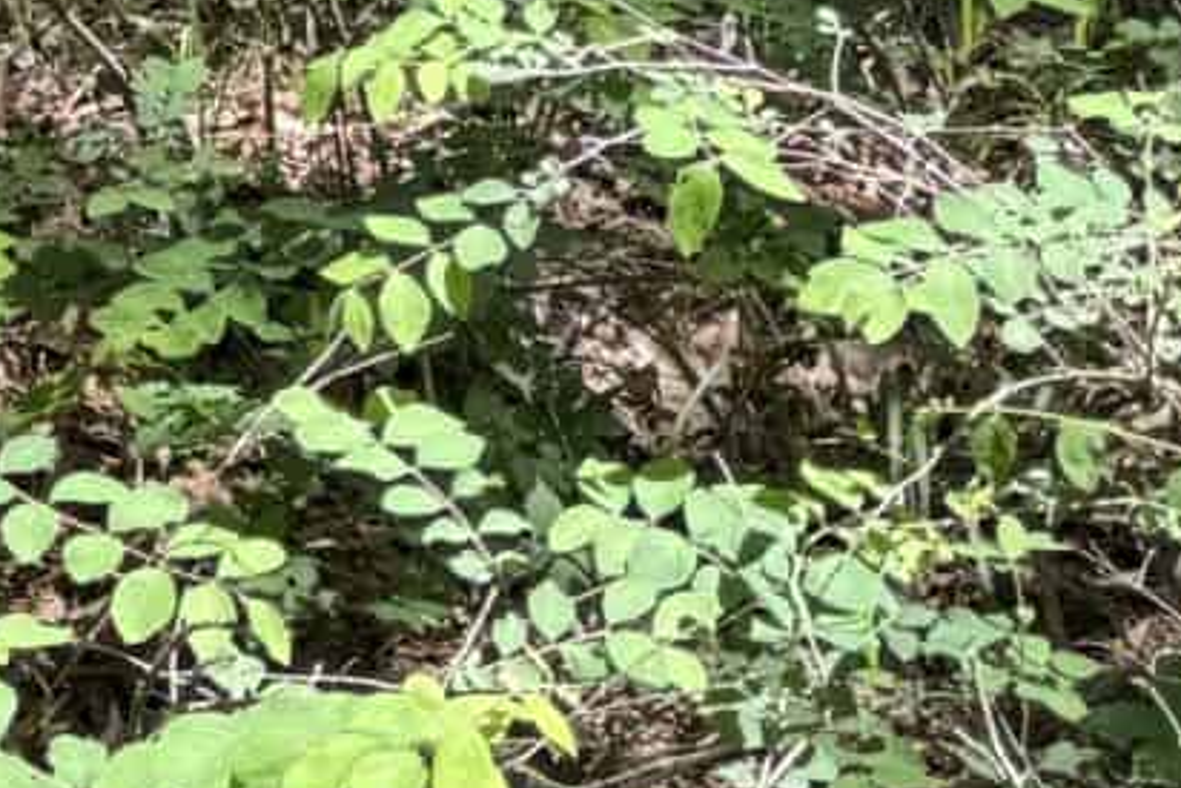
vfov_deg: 8.0
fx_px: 5086
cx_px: 77
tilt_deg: -3.6
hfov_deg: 13.1
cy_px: -1330
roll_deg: -0.6
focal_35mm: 155
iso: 80
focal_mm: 6.76
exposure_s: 1/571
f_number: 1.78
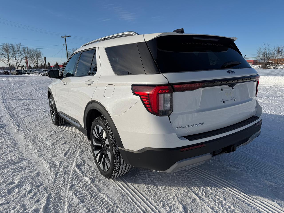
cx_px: 142
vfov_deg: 56.8
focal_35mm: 24
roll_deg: +1.2
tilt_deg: -10.4
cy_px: 106
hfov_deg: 71.6
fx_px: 197
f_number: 1.78
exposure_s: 1/9091
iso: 80
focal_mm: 6.76
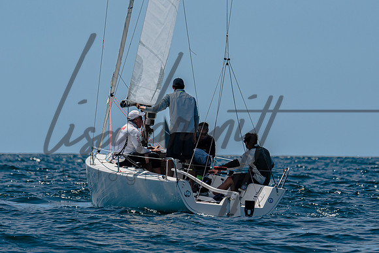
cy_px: 140
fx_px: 4455
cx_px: 196
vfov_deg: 3.3
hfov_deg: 4.9
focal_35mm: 423
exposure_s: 1/2000
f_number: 5.3
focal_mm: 230
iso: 200
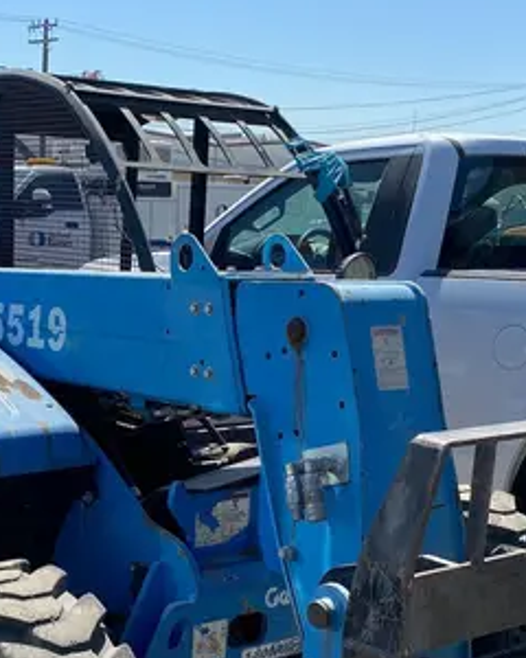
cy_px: 506
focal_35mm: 62
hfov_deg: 24.4
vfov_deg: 29.9
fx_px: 1206
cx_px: 149
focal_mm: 4.25
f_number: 1.8
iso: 32
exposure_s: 1/2625
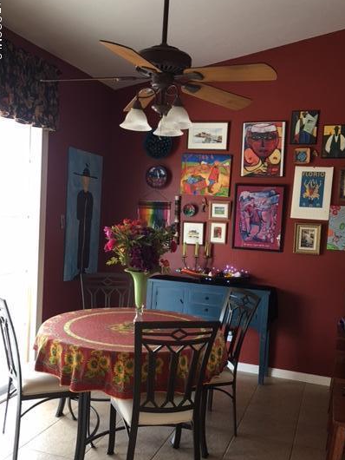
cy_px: 253
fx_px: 465
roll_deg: -2.9
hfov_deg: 40.7
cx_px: 188
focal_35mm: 35
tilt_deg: -2.9
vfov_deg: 52.5
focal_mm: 4.15
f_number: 2.2
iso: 40
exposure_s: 1/15
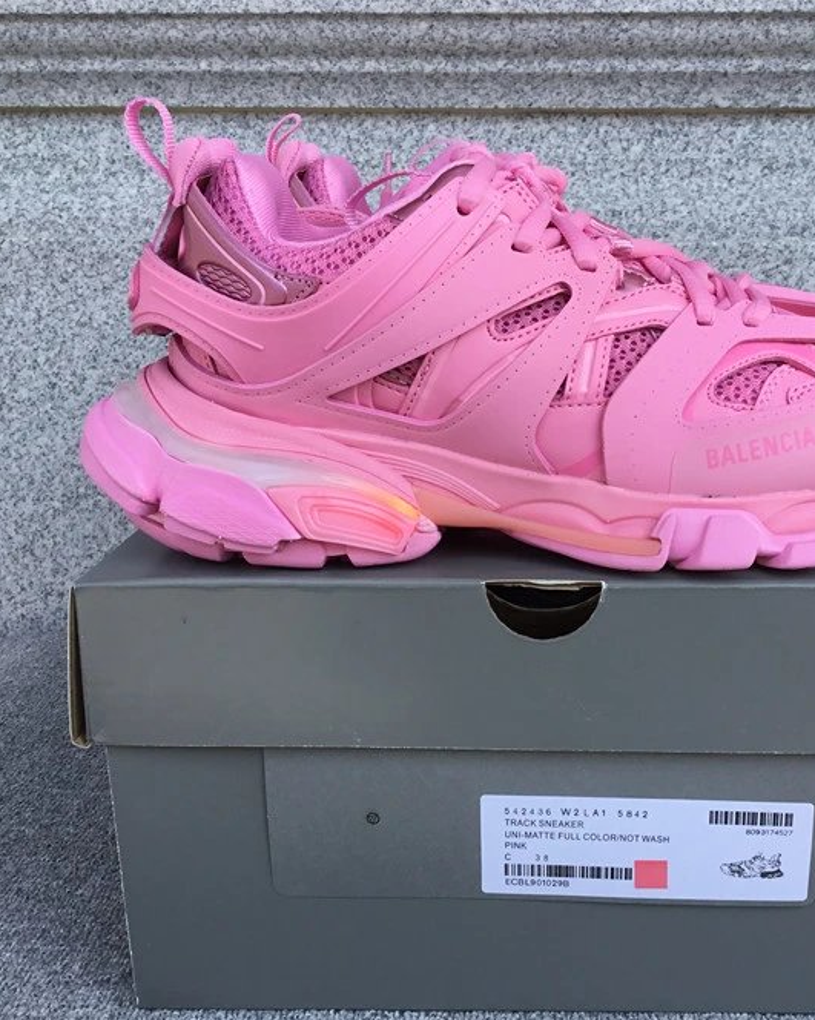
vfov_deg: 44.8
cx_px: 539
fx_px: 1236
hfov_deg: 36.1
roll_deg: +0.2
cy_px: 515
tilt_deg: -15.2
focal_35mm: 41
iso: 25
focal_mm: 3.3
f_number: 2.4
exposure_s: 1/377
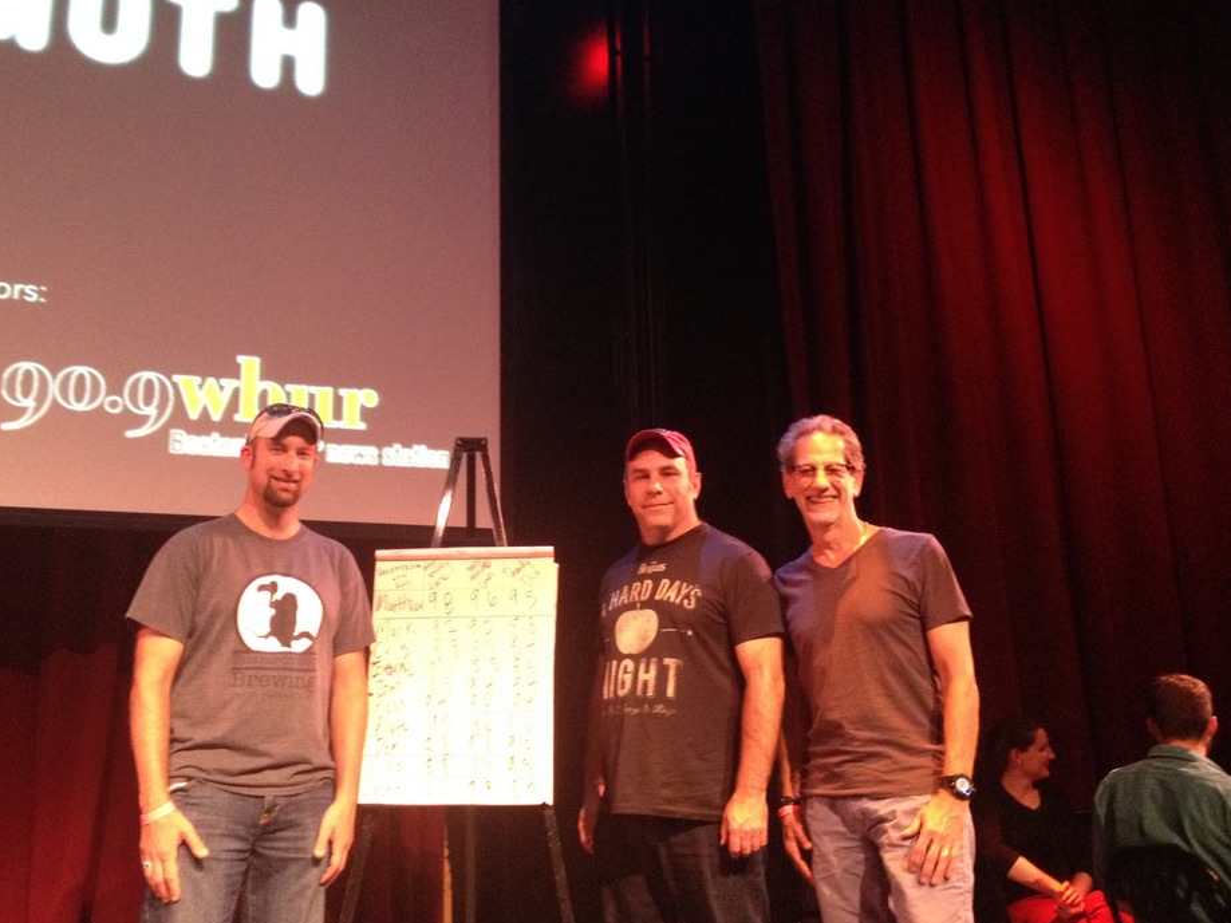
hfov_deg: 47.8
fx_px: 1387
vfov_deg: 36.8
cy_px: 418
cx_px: 577
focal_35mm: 39
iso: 400
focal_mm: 4.28
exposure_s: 1/20
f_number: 2.4
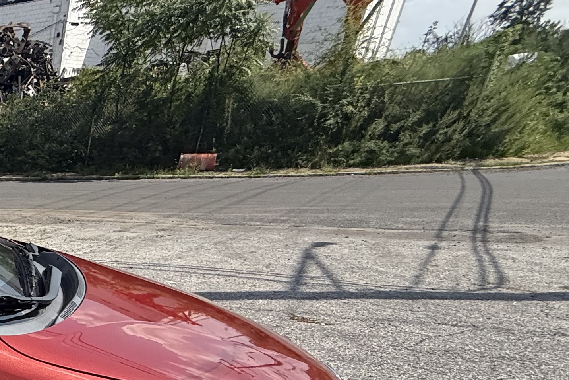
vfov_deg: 27.3
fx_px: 648
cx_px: -221
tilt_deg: -23.9
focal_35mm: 41
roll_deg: +0.7
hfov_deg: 31.8
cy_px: 493
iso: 50
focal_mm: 2.22
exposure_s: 1/914
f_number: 2.2
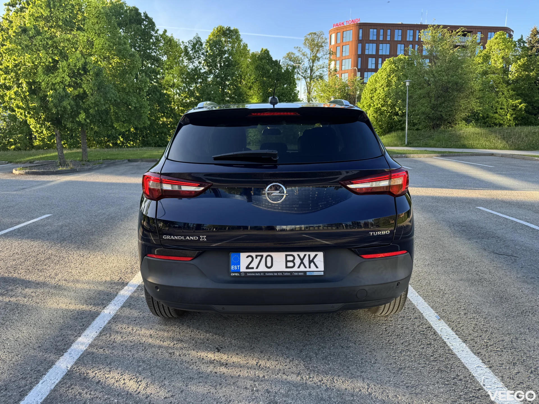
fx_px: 374
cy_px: 202
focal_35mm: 24
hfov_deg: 71.6
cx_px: 270
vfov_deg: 56.8
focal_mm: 6.8
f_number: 1.8
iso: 80
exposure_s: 1/347
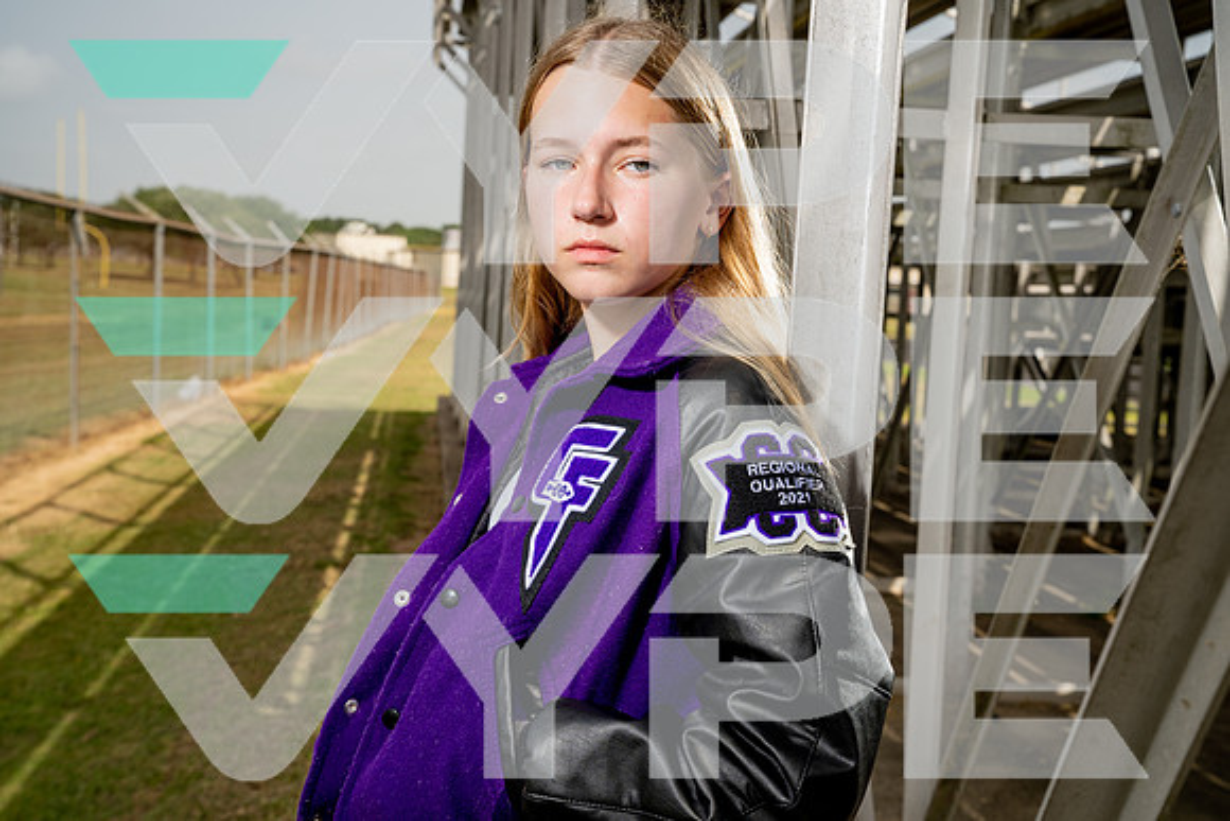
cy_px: 410
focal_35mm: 54
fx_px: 1845
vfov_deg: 25.1
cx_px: 615
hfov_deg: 36.9
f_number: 8
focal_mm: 54
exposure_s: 1/250
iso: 100
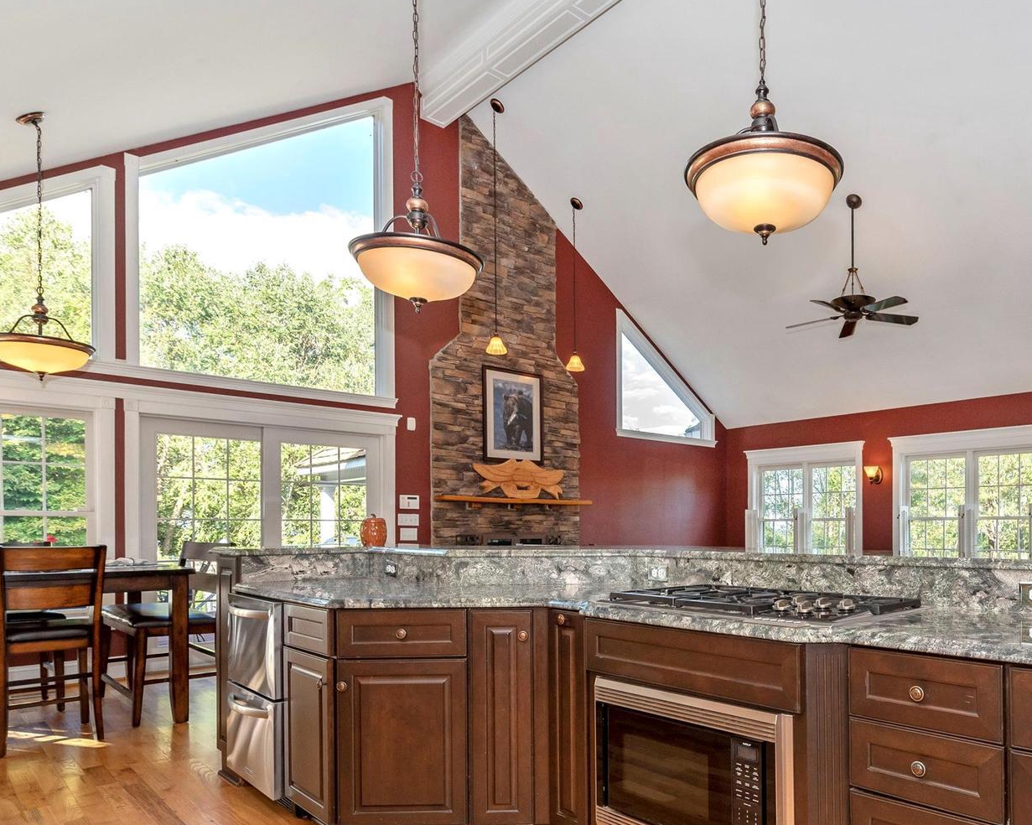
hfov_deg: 65.9
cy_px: 541
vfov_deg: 55.7
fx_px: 763
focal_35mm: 25
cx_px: 705
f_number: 9
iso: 400
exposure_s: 1/125
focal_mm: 16
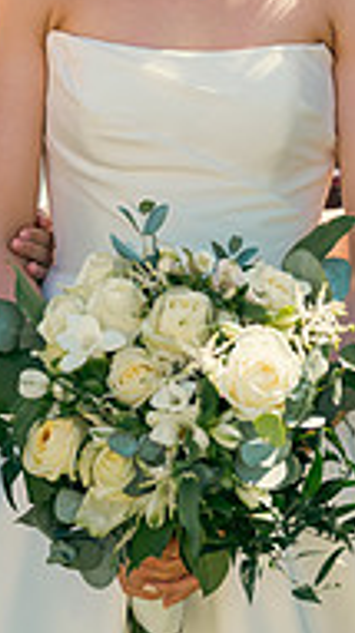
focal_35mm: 121
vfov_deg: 17.4
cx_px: -17
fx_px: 2031
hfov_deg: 9.9
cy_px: 31
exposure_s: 1/500
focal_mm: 38
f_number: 5
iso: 200
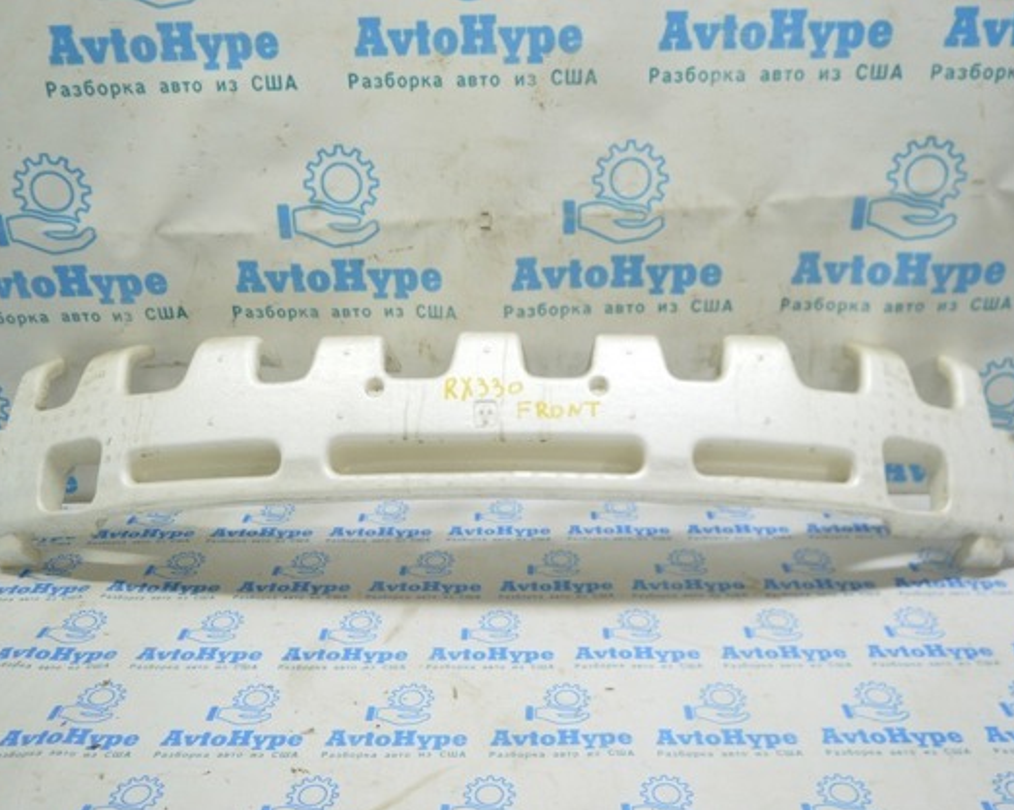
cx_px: 512
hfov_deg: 57.2
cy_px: 410
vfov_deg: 47.1
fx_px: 930
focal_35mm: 31
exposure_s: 1/40
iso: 400
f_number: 3.5
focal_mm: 18
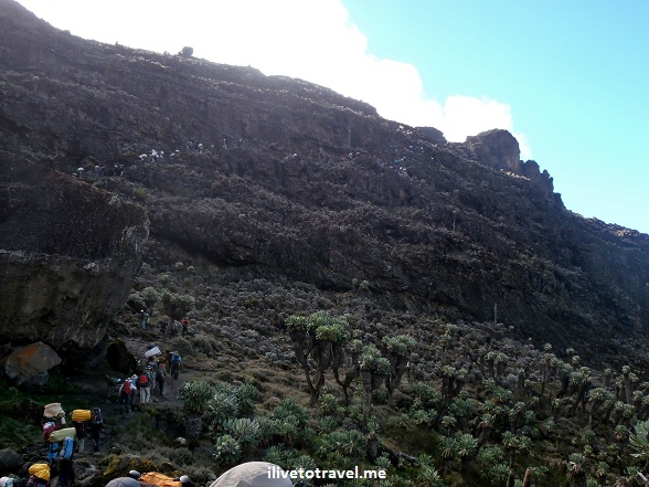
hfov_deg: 55.4
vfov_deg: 42.9
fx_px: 619
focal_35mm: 33
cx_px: 324
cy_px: 244
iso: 80
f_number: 3.6
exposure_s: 1/160
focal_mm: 5.93
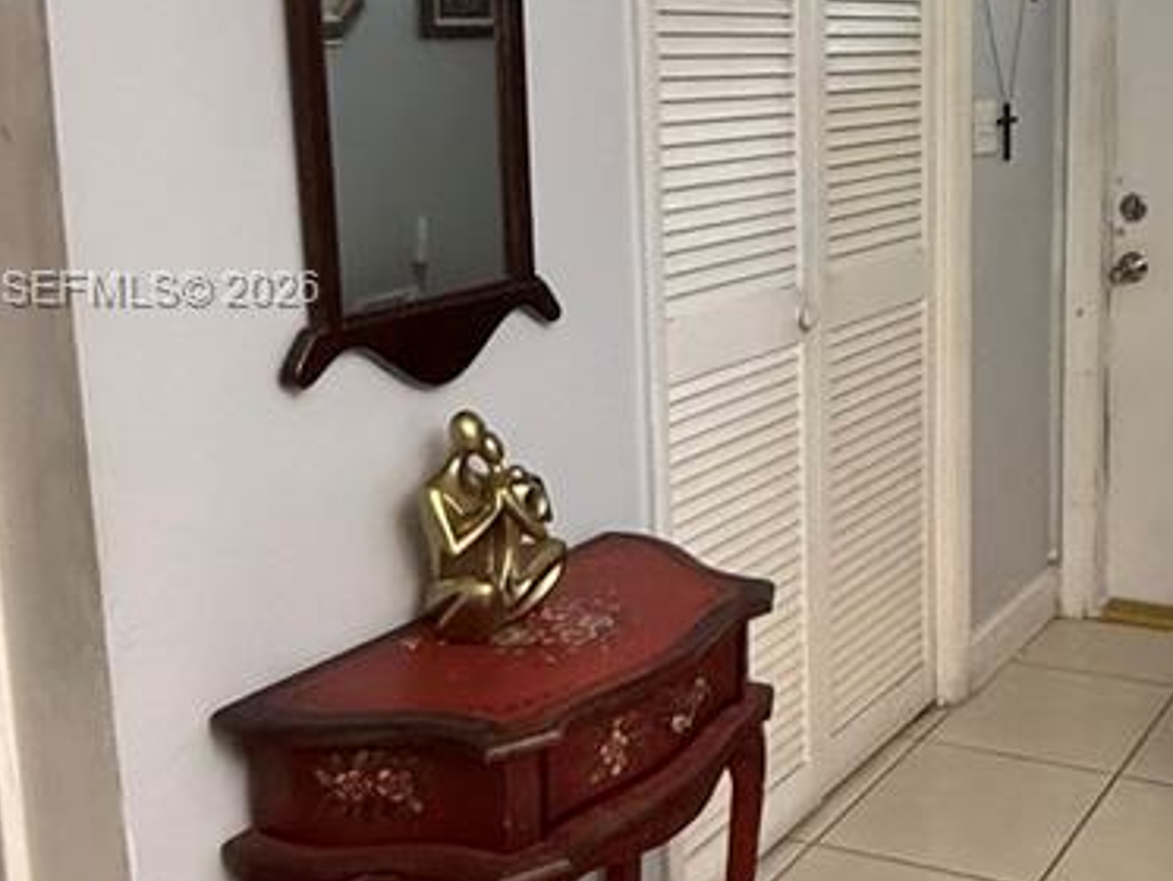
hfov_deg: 37.8
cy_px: 293
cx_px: 1154
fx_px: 1525
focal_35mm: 45
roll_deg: -1.8
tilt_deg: -8.6
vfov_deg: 31.9
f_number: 2.2
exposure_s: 1/60
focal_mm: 2.22
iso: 800
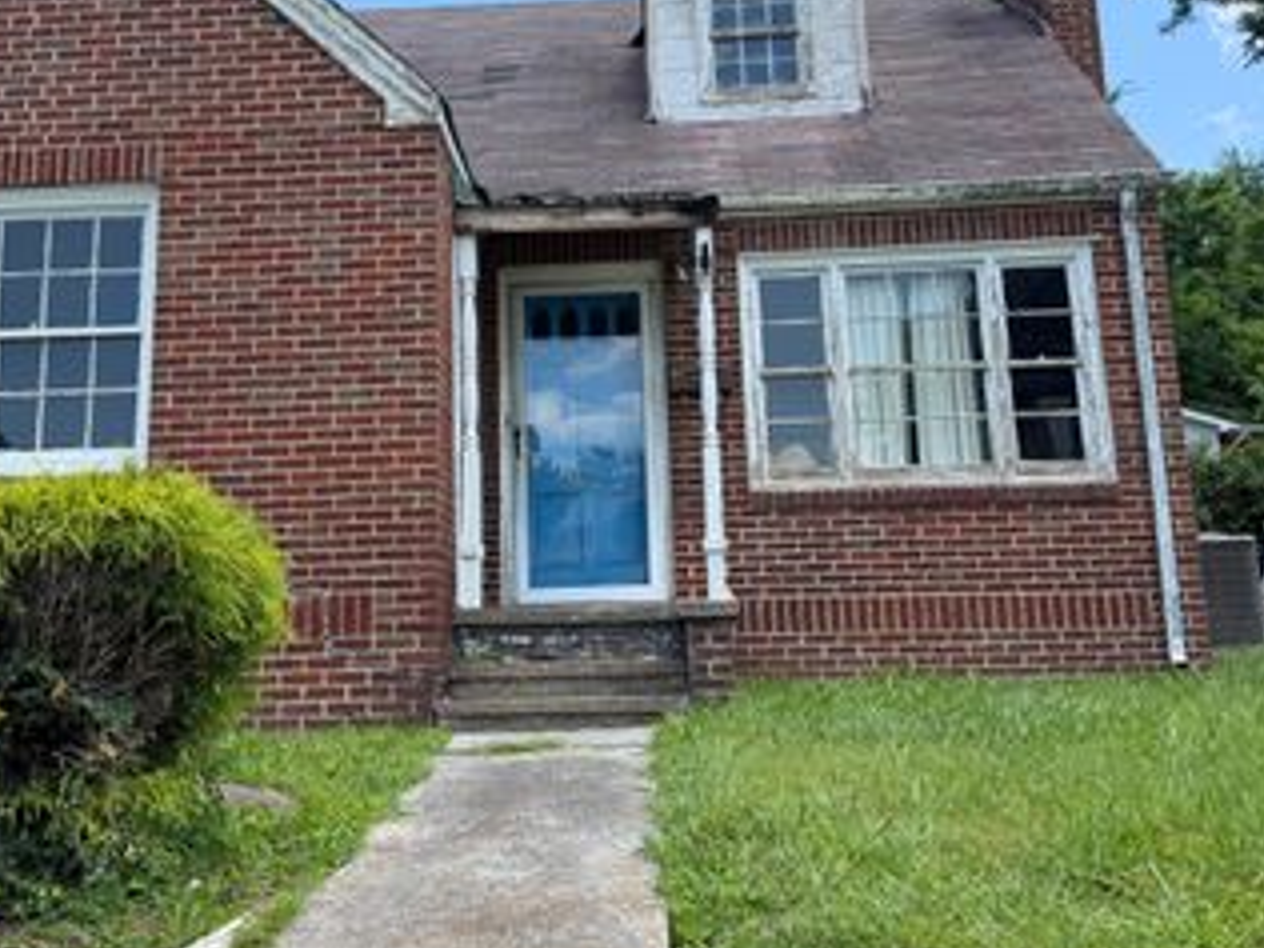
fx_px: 1388
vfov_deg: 37.4
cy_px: 342
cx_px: 556
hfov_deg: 48.9
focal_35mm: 38
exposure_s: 1/1812
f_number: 1.78
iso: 80
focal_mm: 6.76
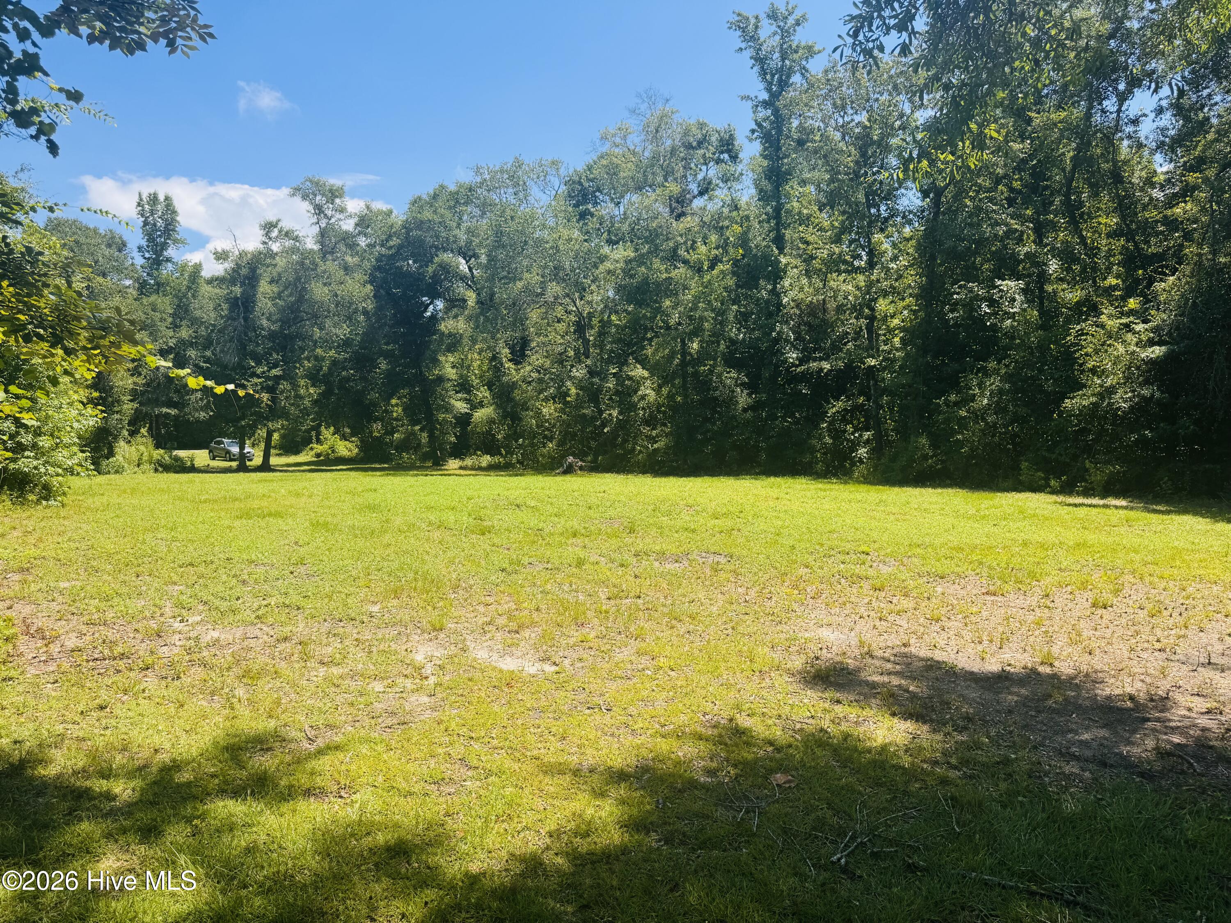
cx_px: 616
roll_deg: -1.1
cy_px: 462
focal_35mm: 24
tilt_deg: -1.3
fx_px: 853
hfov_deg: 71.6
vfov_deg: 56.8
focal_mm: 6.76
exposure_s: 1/2604
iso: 80
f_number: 1.78
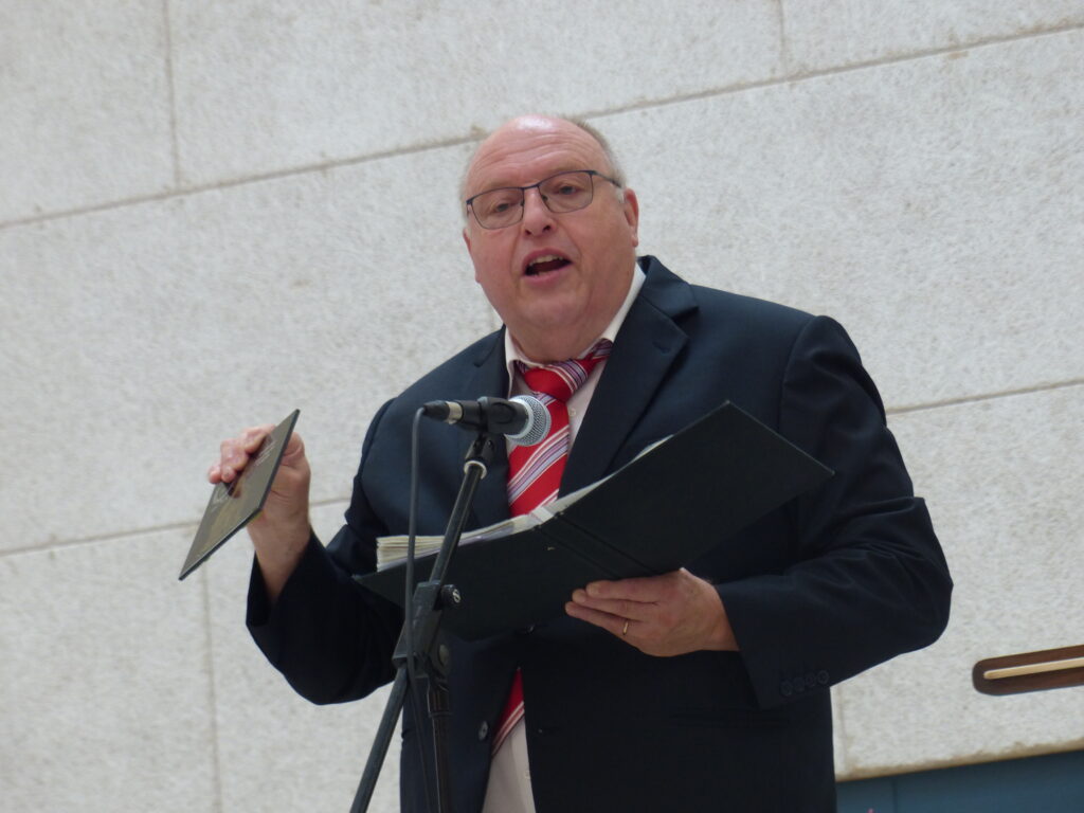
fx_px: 6482
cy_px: 406
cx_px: 542
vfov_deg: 7.2
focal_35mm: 207
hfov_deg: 9.6
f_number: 2.8
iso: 200
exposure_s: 1/80
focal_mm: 37.3
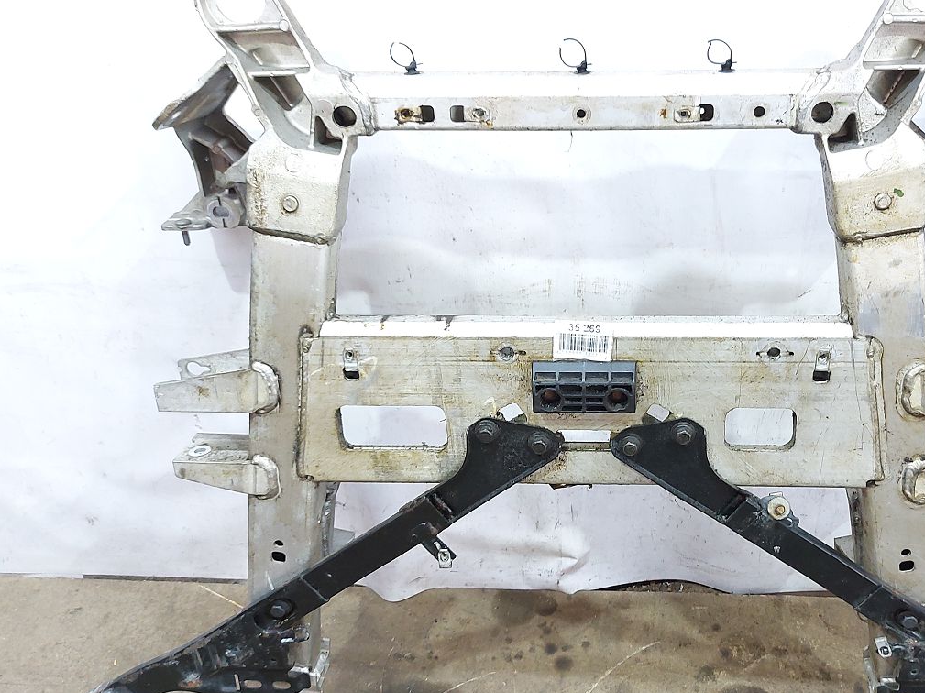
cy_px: 359
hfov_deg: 54.6
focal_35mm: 33
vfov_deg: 42.9
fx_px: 882
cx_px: 589
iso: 200
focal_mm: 5.23
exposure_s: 1/33
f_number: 1.8
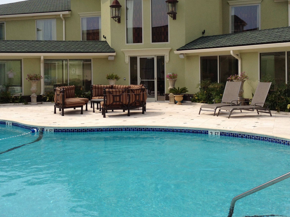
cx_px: 131
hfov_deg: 38.2
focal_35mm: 50
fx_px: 419
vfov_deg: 28.9
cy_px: 74
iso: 64
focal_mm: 4.28
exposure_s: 1/2208
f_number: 2.4
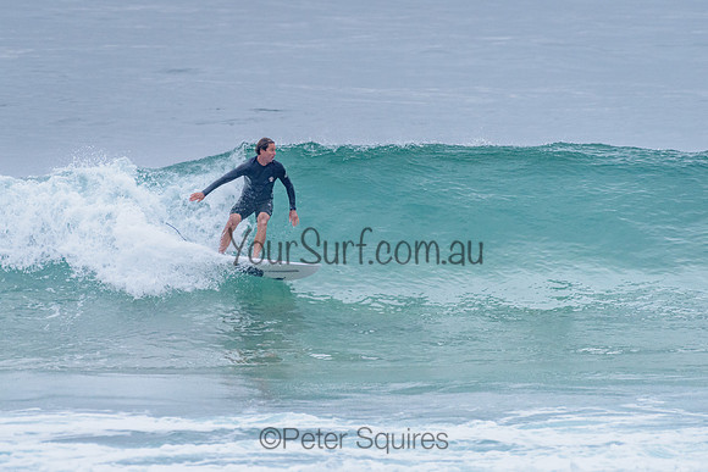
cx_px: 302
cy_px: 235
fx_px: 12055
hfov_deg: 3.4
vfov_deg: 2.2
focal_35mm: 613
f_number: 5.6
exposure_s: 1/2000
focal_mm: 500
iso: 1800
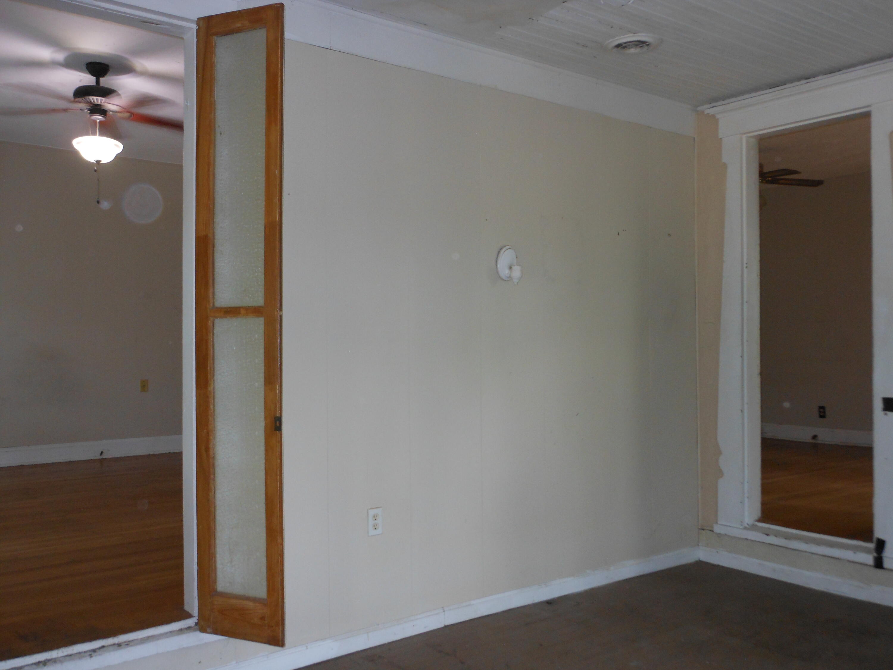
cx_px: 446
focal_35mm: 33
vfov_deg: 42.9
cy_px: 335
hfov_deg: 55.4
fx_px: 851
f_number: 4
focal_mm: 5.9
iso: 200
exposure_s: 1/25
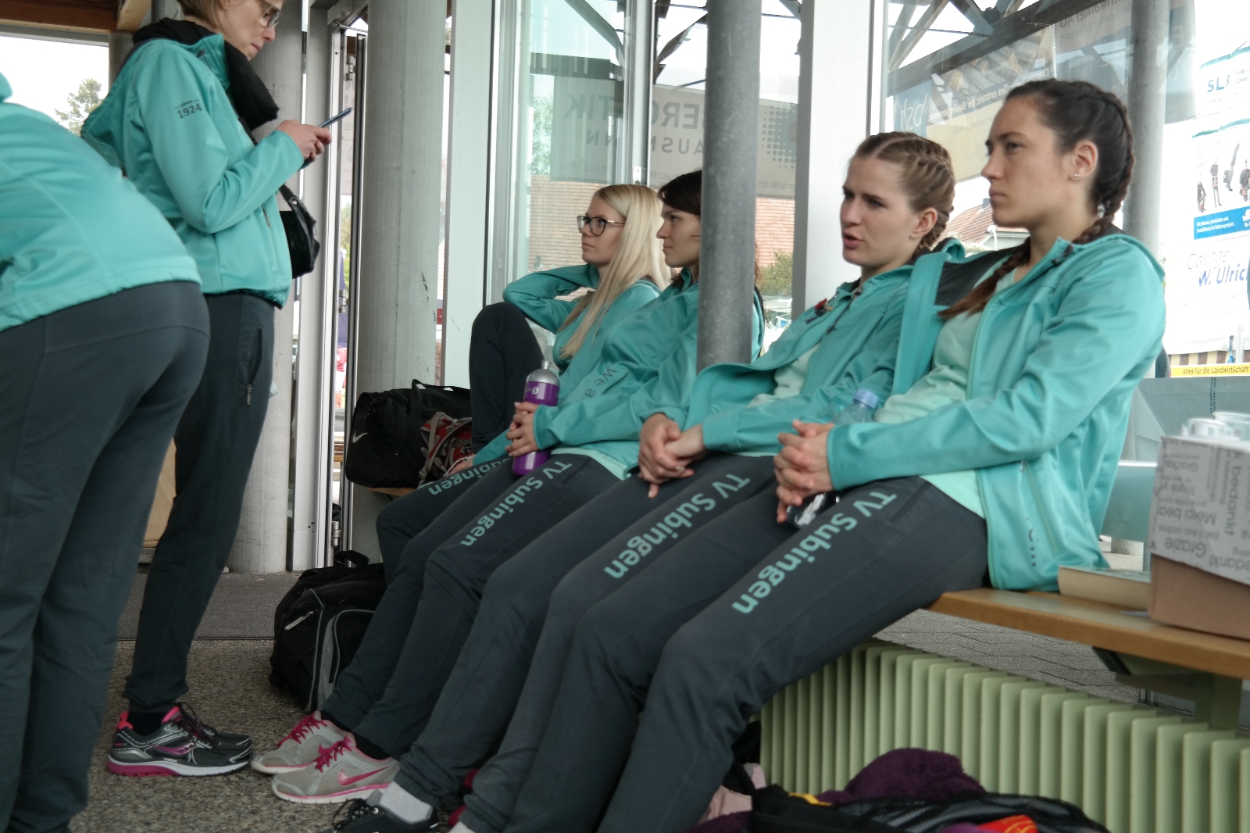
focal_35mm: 44
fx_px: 1527
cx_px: 625
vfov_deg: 30.5
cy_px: 416
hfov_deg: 44.5
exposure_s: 1/100
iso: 200
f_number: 4
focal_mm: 29
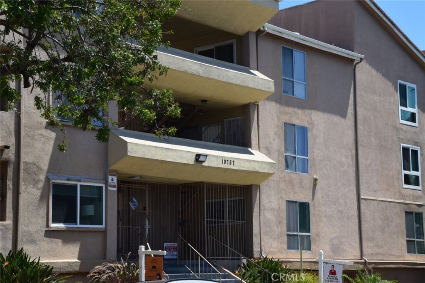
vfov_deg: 18.2
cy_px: 142
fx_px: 885
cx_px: 212
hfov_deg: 27.0
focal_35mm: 75
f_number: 11
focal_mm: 50
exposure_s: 1/400
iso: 400
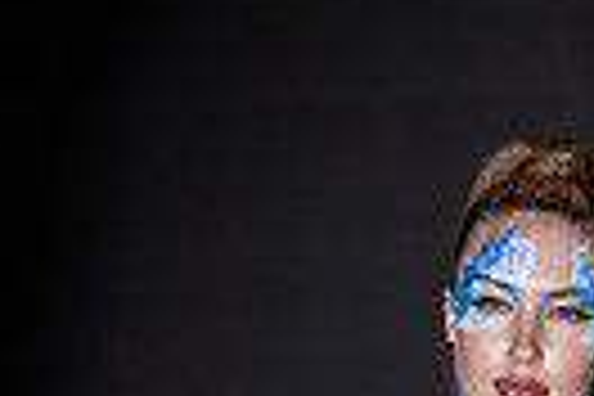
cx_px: 639
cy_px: 909
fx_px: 11269
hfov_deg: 3.0
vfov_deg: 2.0
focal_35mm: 683
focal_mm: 200
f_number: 2.8
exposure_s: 1/320
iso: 1250
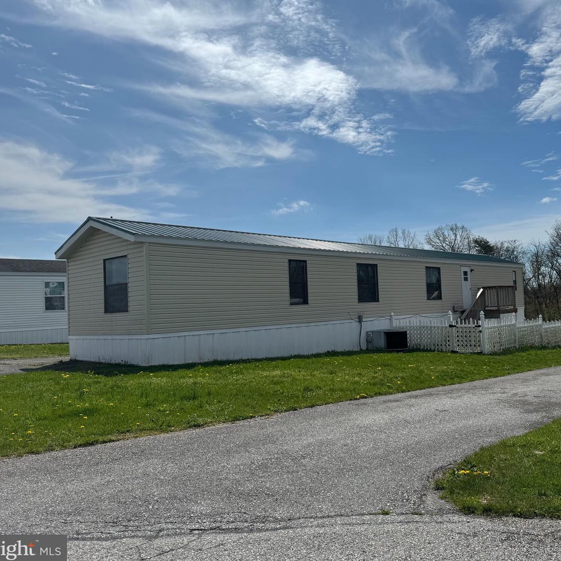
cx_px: 357
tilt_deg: +2.5
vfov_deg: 55.6
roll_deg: +2.7
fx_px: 532
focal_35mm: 29
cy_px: 278
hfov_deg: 54.9
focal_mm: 6.86
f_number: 1.78
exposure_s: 1/12346
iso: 80
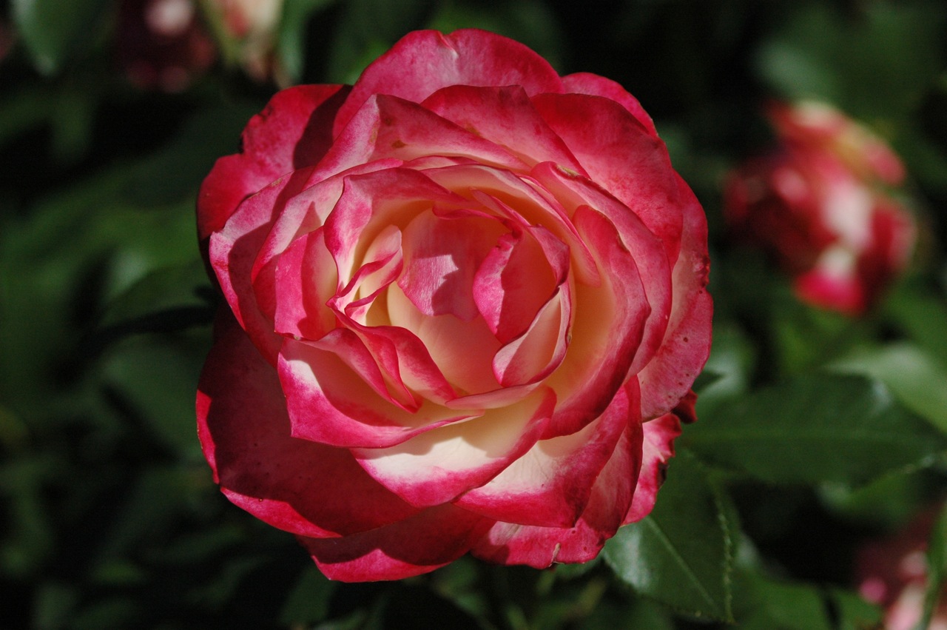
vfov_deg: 10.7
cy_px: 315
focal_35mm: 128
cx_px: 474
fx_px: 3351
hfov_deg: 16.1
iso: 800
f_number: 8
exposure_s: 1/1250
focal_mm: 85
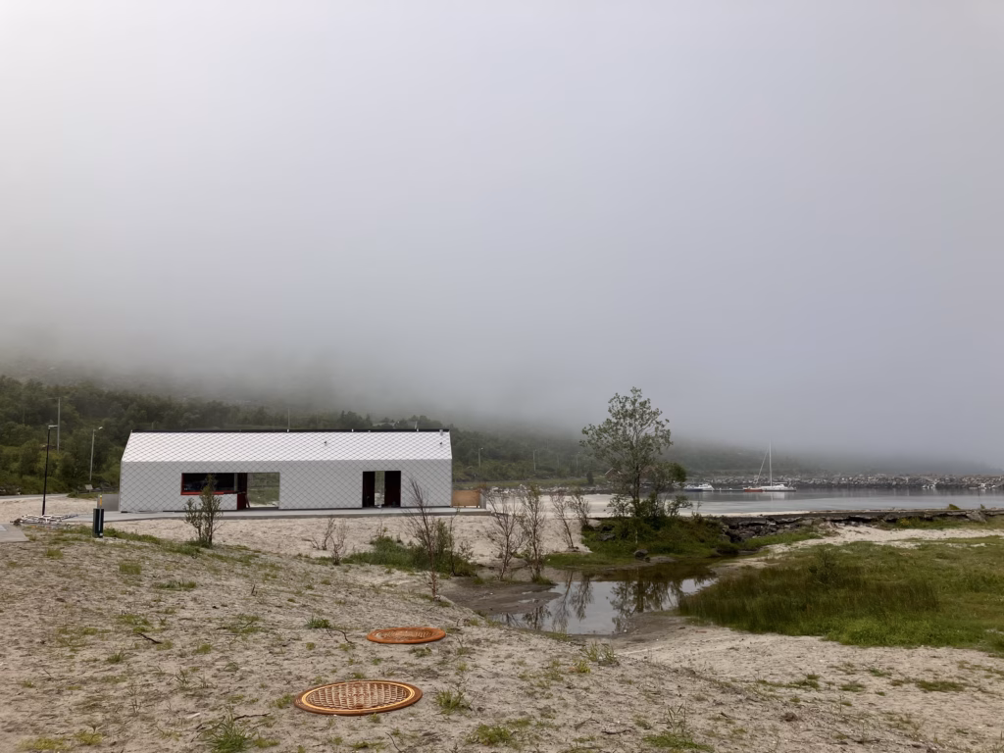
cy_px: 376
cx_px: 502
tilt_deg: +7.3
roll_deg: +0.4
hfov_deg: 63.4
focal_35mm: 28
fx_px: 812
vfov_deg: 49.7
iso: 32
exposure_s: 1/4049
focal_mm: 3.99
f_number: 1.8
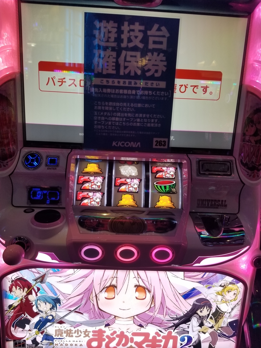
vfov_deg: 67.3
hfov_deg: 53.1
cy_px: 174
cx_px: 130
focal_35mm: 26
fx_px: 261
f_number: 1.7
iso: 80
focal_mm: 4.25
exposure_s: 1/100
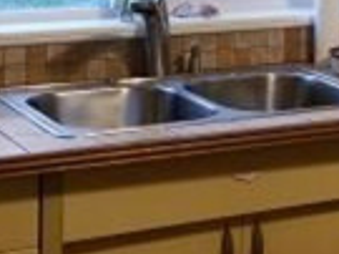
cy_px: -8
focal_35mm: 123
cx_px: 392
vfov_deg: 11.9
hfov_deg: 15.5
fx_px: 1203
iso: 250
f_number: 1.7
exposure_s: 1/24
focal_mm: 4.25
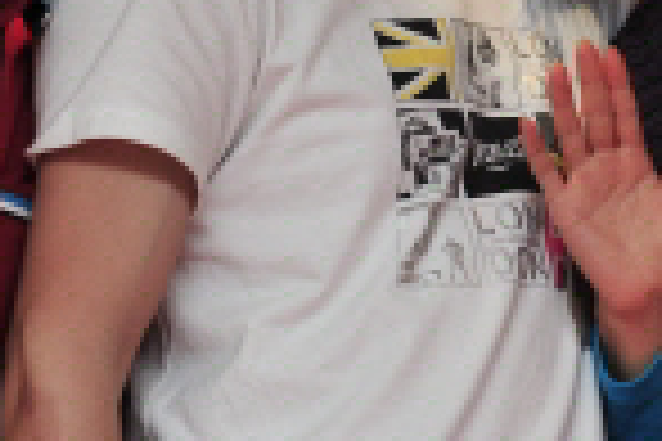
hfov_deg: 7.2
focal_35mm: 286
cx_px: 626
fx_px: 5259
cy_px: -70
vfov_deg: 4.8
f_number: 4
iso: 1000
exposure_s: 1/100
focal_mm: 70
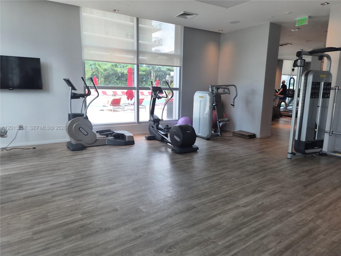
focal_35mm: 23
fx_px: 227
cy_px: 128
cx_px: 170
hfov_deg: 73.9
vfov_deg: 58.9
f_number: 1.8
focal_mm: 5.4
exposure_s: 1/180
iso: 100
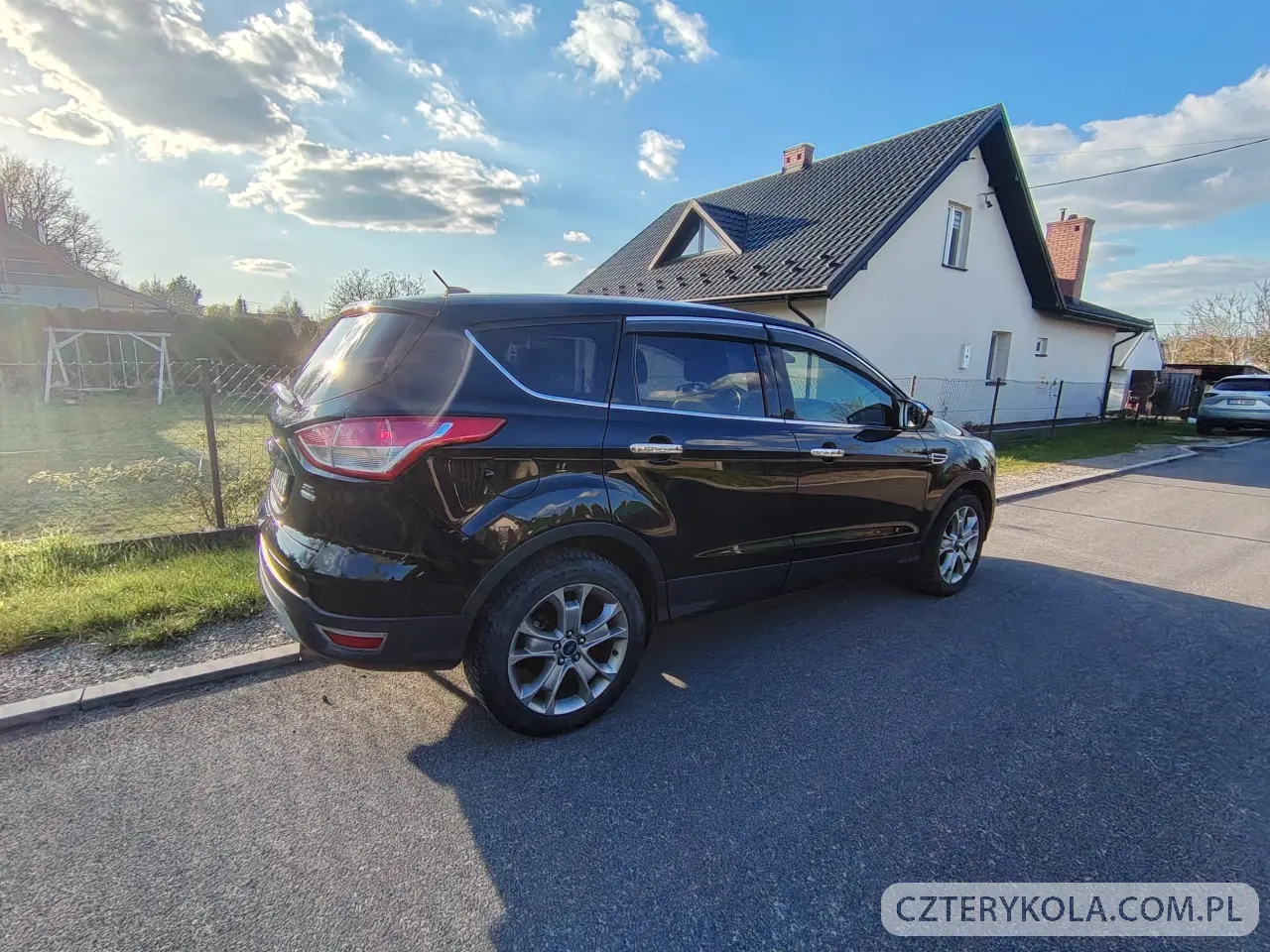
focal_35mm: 17
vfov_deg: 74.7
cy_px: 476
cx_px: 635
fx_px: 624
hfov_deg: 91.0
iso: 100
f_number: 2.2
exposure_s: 1/860
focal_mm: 1.42
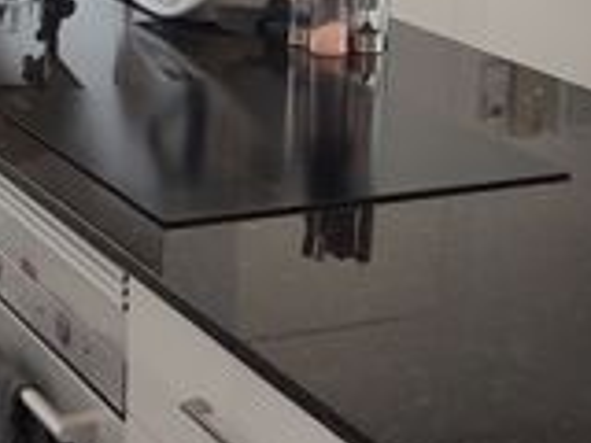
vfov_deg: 13.4
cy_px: 85
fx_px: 1878
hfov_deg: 17.8
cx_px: 164
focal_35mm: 110
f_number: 1.9
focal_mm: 6.04
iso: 135
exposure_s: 1/50
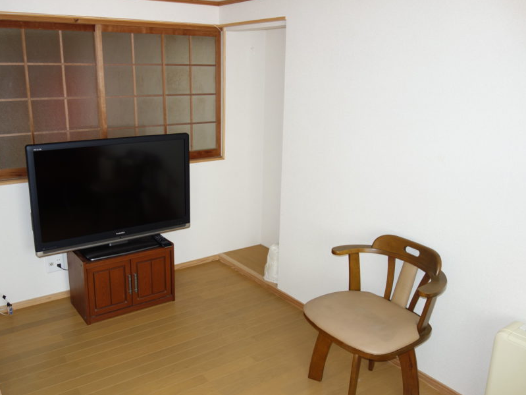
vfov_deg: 45.4
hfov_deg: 58.1
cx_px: 226
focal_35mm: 31
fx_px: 471
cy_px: 195
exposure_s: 1/30
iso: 125
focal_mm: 10.4
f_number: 1.8
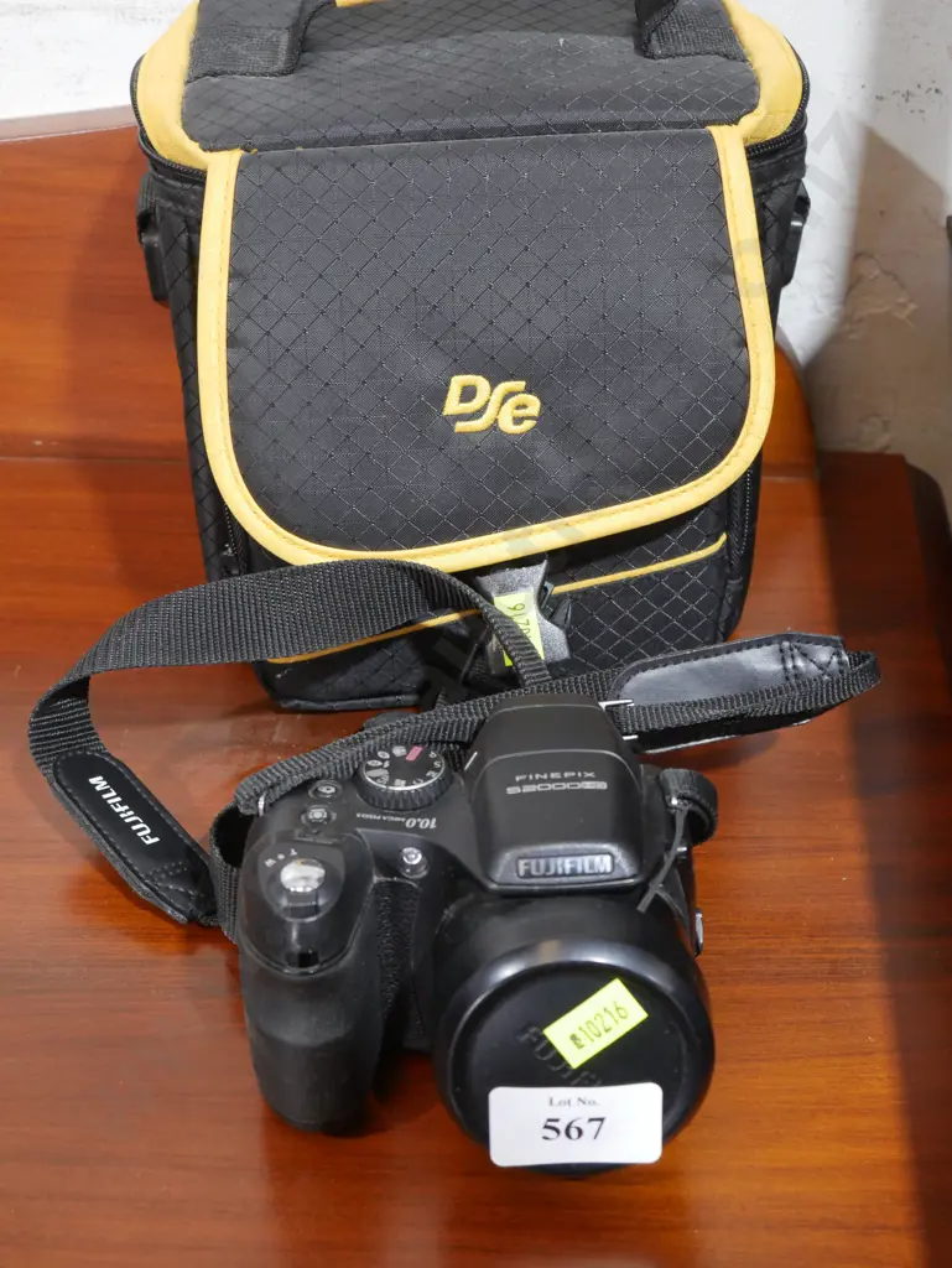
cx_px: 476
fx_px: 1832
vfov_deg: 38.2
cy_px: 634
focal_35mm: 50
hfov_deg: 29.1
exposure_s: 1/60
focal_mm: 25
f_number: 5.3
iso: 2000
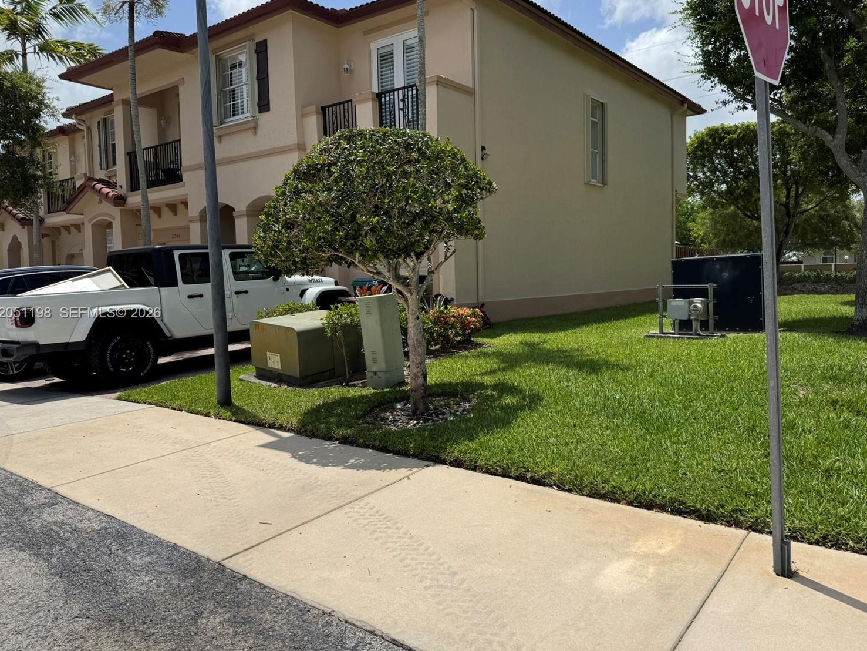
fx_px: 651
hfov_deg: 67.3
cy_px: 314
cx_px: 448
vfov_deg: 53.1
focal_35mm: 26
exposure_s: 1/7937
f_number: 1.78
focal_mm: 6.76
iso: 80
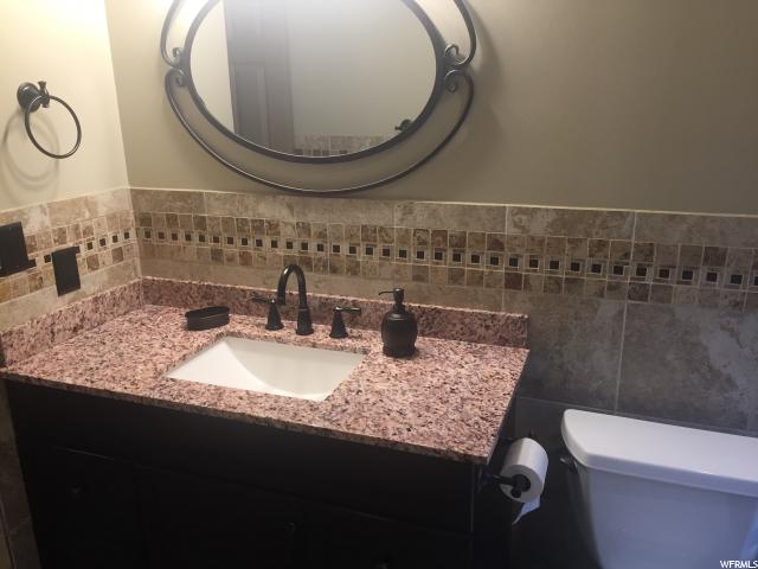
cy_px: 284
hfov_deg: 61.7
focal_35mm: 29
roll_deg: +1.3
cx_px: 379
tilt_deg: -16.4
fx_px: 635
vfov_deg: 48.2
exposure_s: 1/30
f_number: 2.2
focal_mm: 4.15
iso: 32
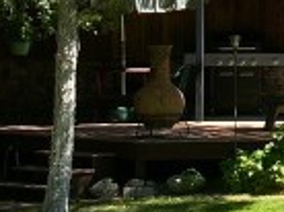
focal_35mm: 193
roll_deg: -0.9
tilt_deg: +2.2
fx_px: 1581
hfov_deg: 9.4
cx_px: 617
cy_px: -4
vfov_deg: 7.6
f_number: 1.8
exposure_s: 1/1157
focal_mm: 4.25
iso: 32
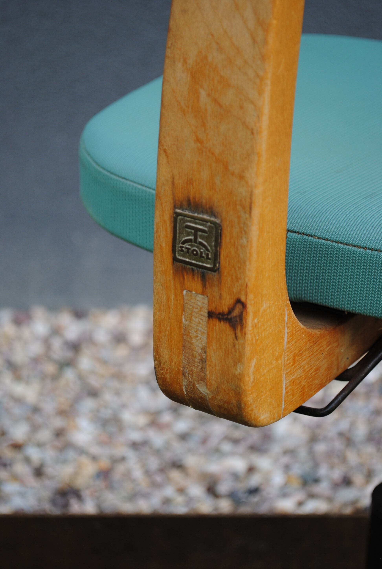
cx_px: 191
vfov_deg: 24.6
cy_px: 284
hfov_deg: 16.6
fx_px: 1307
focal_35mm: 82
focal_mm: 55
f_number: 5.6
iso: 140
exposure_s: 1/125
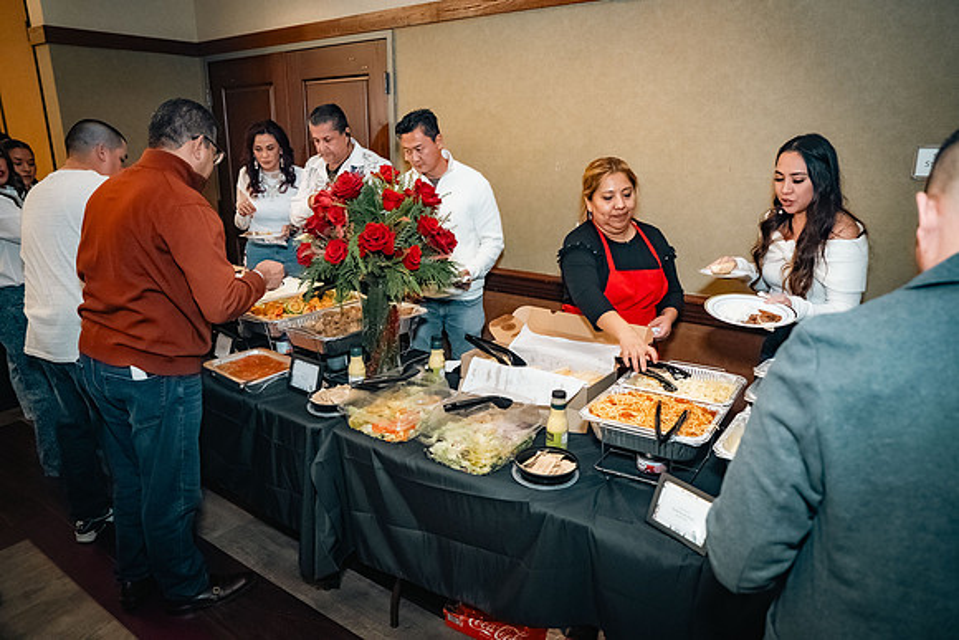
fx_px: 639
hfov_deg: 73.7
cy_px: 320
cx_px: 480
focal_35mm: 24
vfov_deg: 53.2
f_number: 3.5
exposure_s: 1/100
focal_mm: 24
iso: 1600
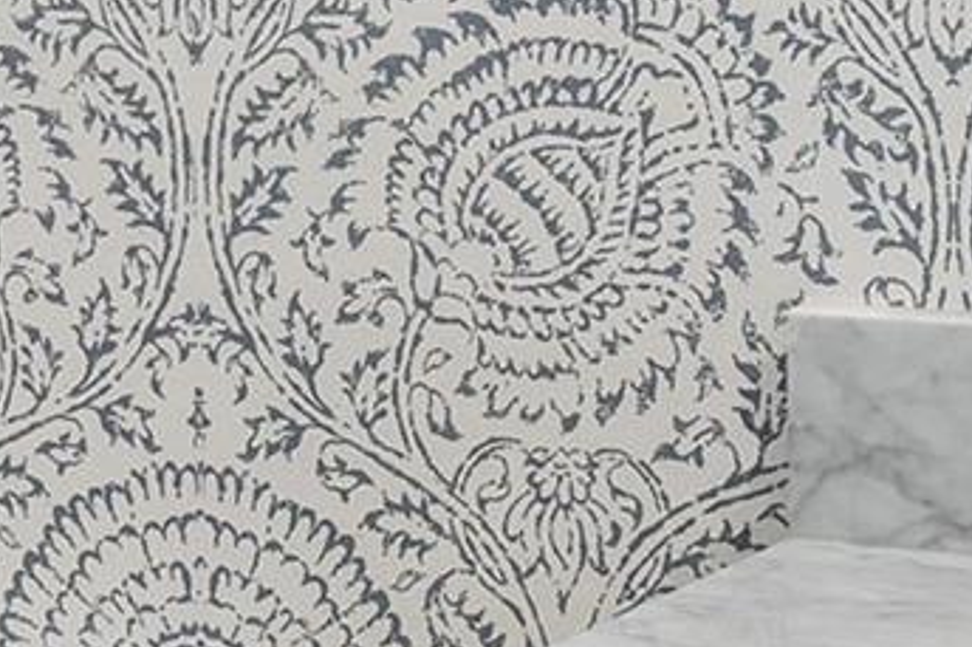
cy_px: -81
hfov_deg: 13.2
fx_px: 3859
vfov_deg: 9.5
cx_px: -647
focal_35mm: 143
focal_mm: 24
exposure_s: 1/13
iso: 800
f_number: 8
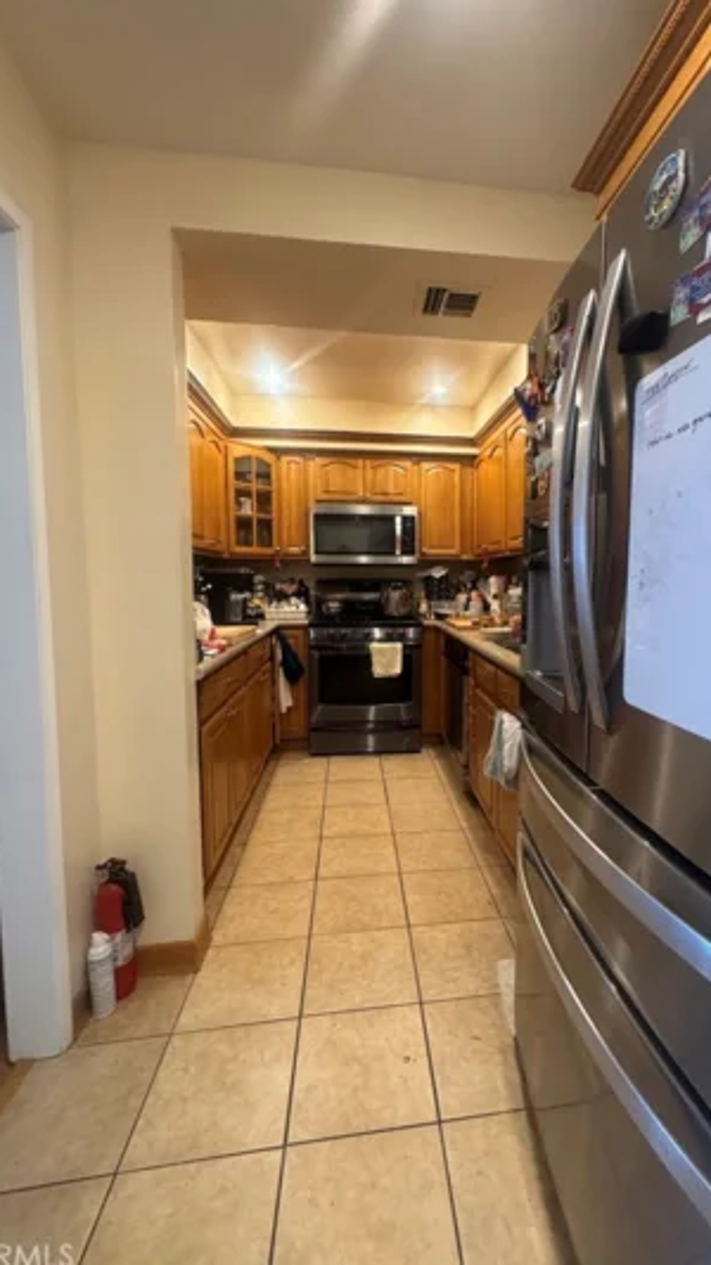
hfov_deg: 66.2
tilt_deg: -3.0
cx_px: 436
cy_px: 611
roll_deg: +0.5
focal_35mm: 16
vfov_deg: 99.3
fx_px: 537
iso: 320
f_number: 2.2
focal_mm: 2.22
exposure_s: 1/60
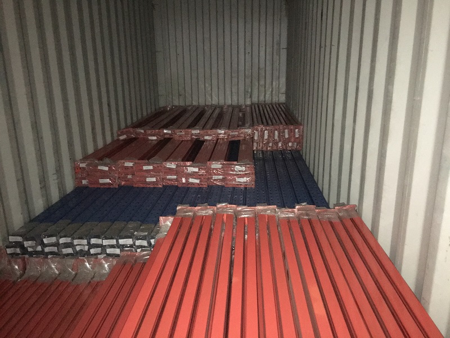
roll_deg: +0.7
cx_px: 225
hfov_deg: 61.7
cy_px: 169
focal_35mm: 29
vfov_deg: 48.2
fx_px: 377
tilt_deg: -14.1
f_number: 2.2
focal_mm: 4.15
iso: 800
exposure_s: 1/17
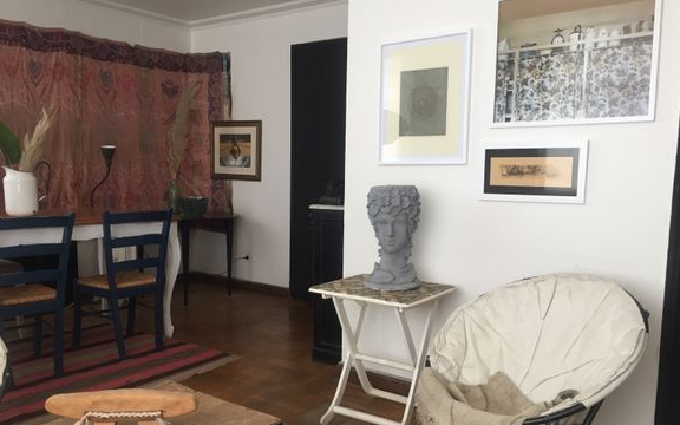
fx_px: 593
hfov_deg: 59.7
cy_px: 246
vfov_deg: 39.3
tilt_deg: -6.3
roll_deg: -2.0
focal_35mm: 32
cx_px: 341
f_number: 2.2
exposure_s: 1/33
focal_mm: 4.15
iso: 100
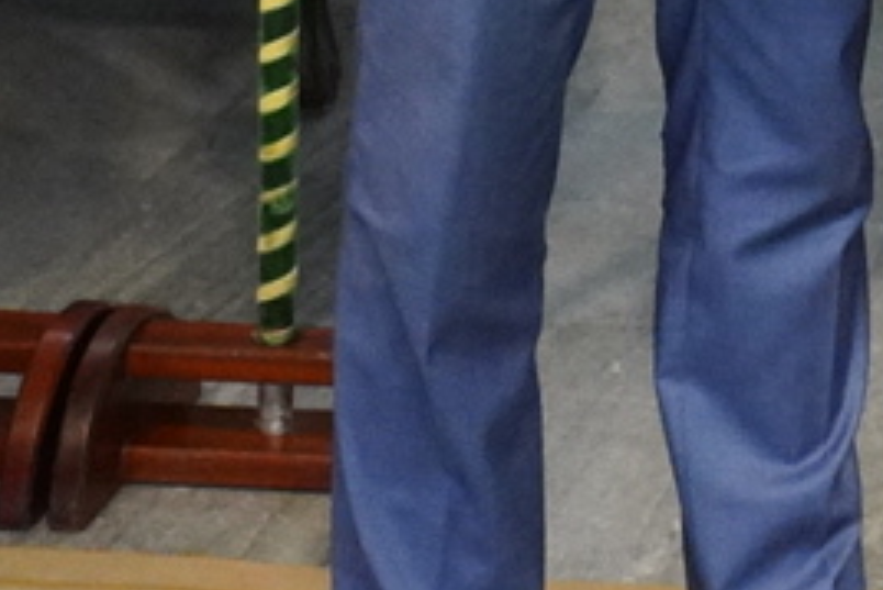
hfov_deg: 11.0
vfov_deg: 7.2
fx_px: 4442
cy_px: -682
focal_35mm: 181
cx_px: 1229
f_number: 7.1
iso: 8000
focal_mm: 30
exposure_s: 1/160
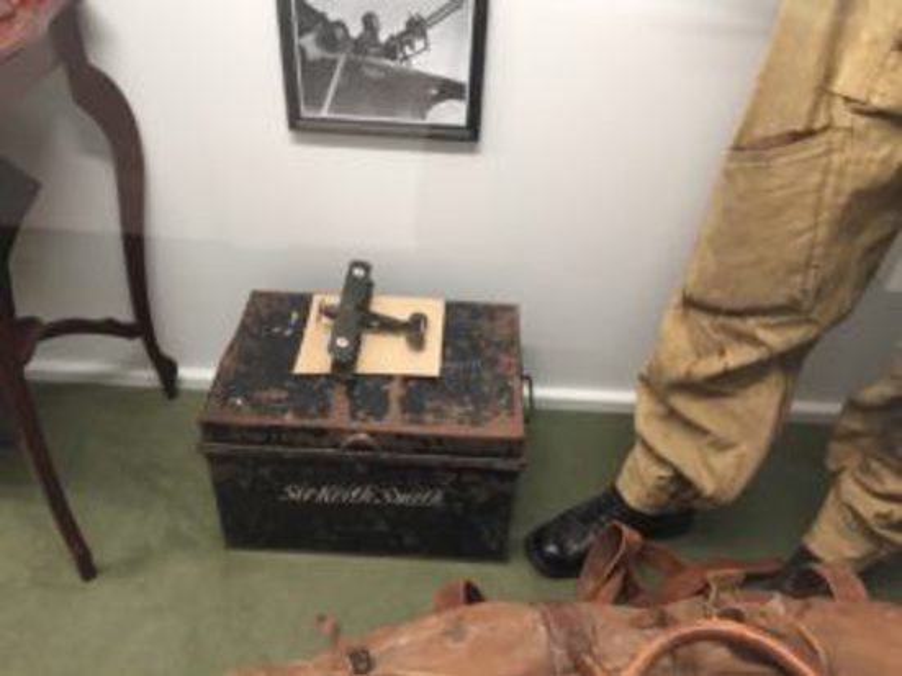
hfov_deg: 61.7
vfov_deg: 48.2
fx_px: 755
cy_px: 338
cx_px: 451
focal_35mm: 29
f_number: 2.2
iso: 64
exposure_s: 1/33
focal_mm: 4.15
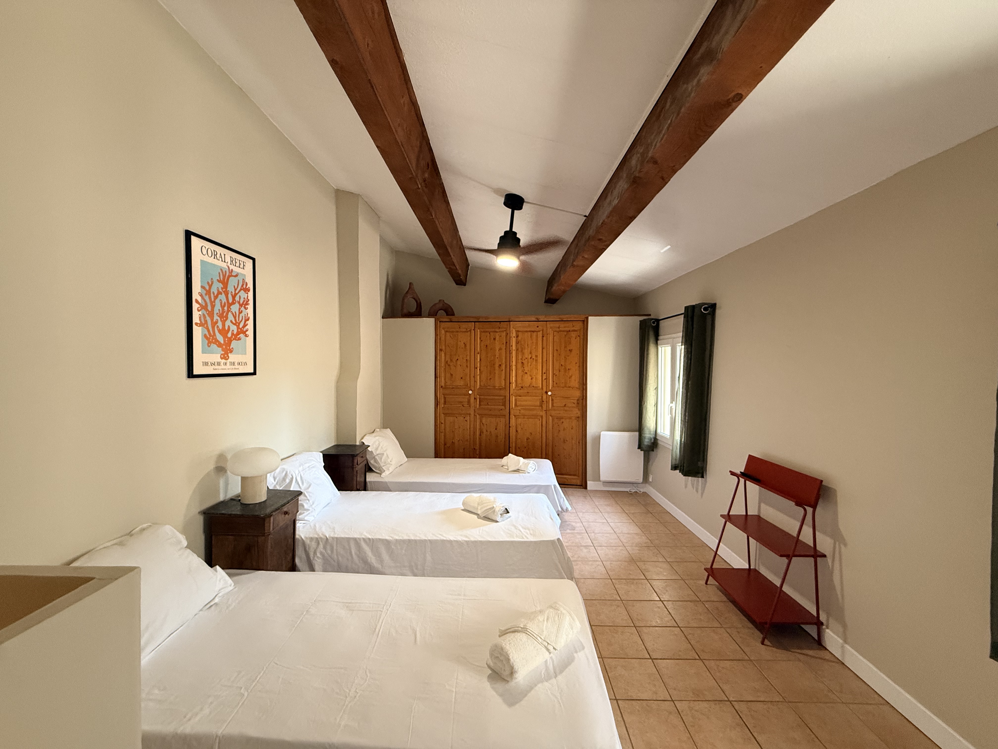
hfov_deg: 102.1
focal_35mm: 14
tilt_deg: -1.3
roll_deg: -0.2
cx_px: 499
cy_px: 374
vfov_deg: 85.7
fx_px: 404
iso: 400
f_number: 2.2
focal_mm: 2.22
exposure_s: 1/64
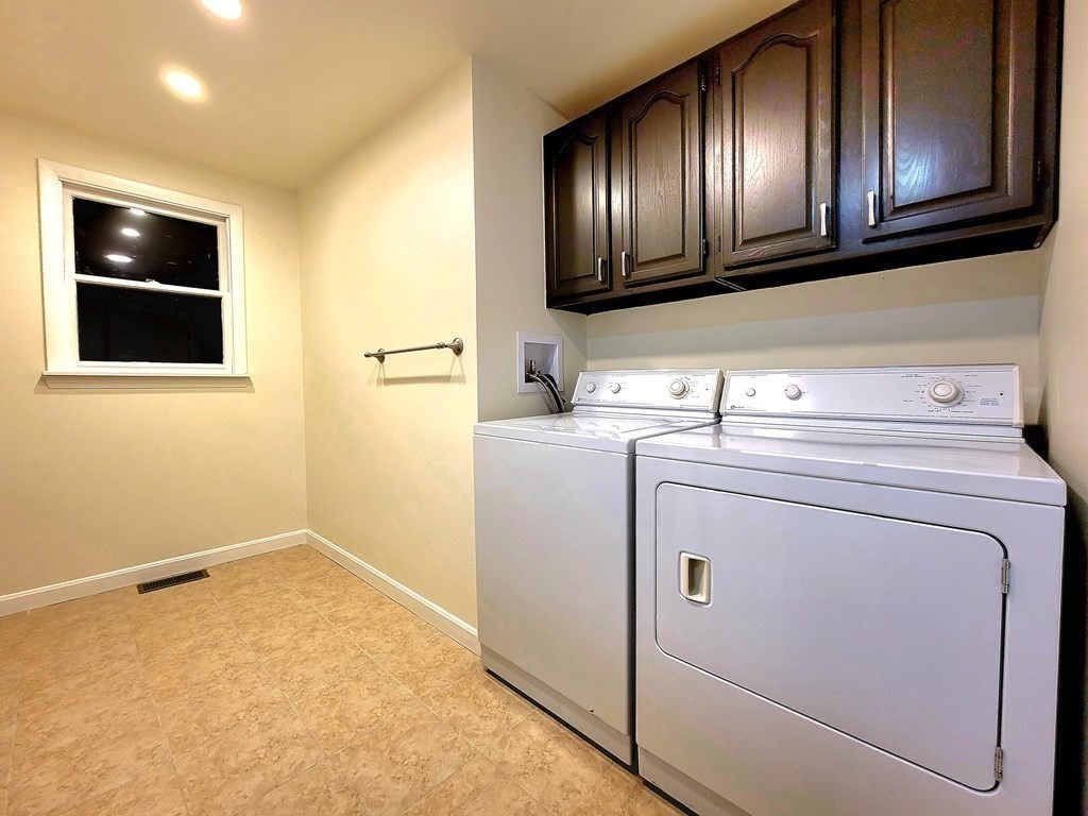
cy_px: 408
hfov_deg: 106.2
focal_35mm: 13
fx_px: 409
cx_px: 544
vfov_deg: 89.9
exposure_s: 1/60.2
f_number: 2.2
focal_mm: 2.2
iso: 200
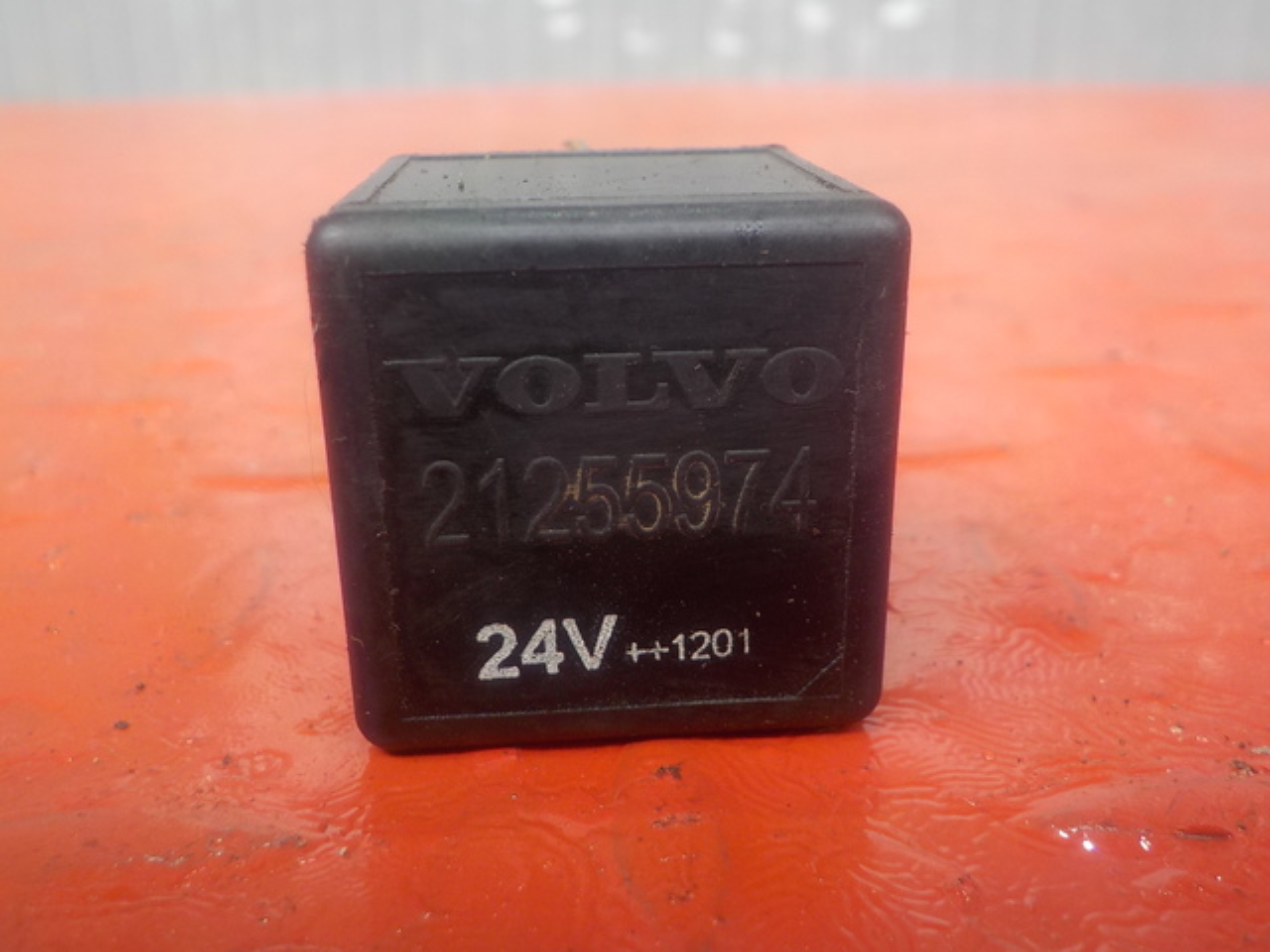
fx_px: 1101
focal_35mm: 30
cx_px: 635
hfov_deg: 60.0
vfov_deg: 46.8
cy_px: 476
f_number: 3.3
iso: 125
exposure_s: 1/30
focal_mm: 4.1
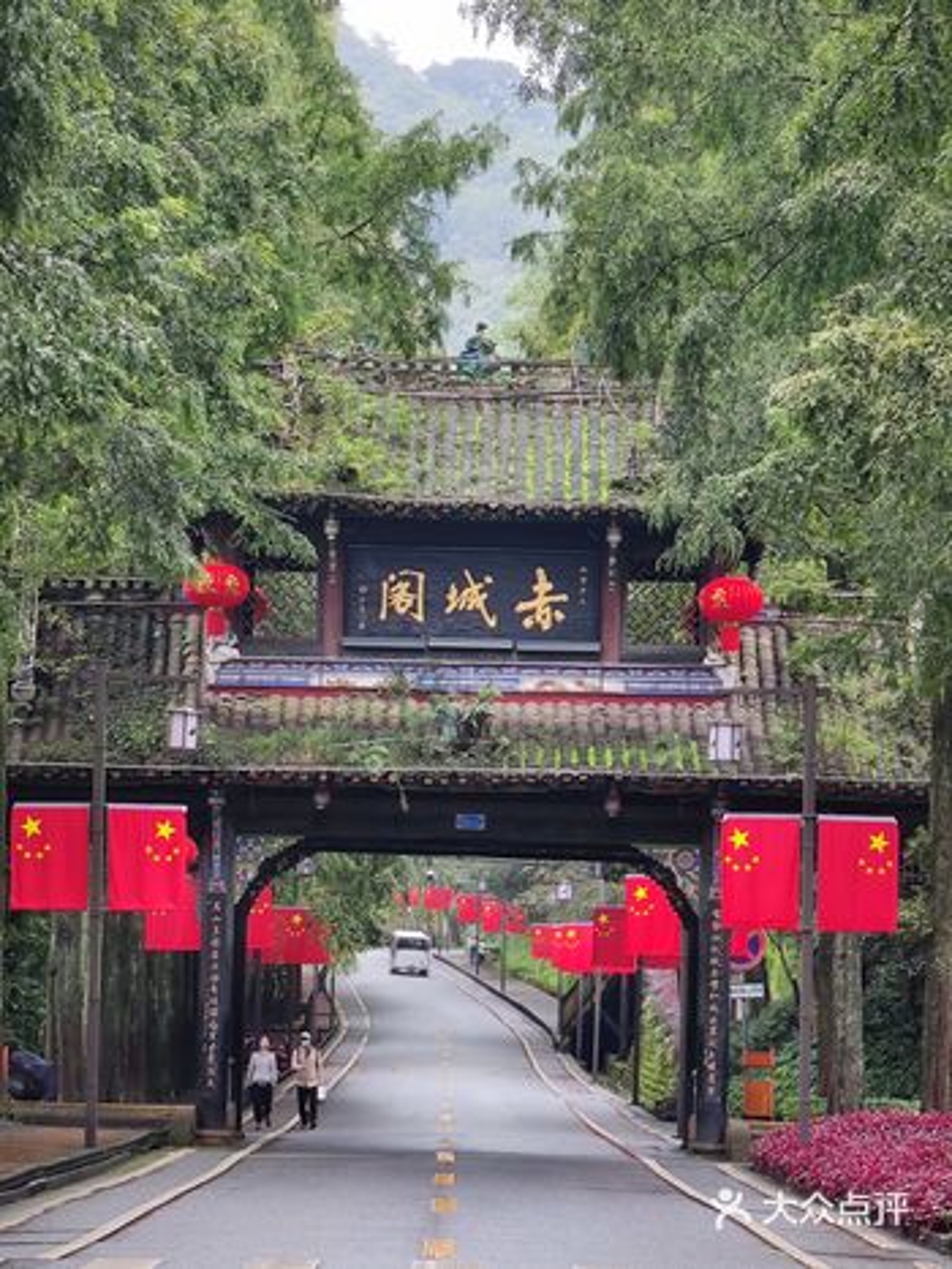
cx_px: 476
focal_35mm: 139
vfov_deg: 14.2
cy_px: 634
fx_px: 5092
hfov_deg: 10.7
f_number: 4.1
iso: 91
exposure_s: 1/50
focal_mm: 22
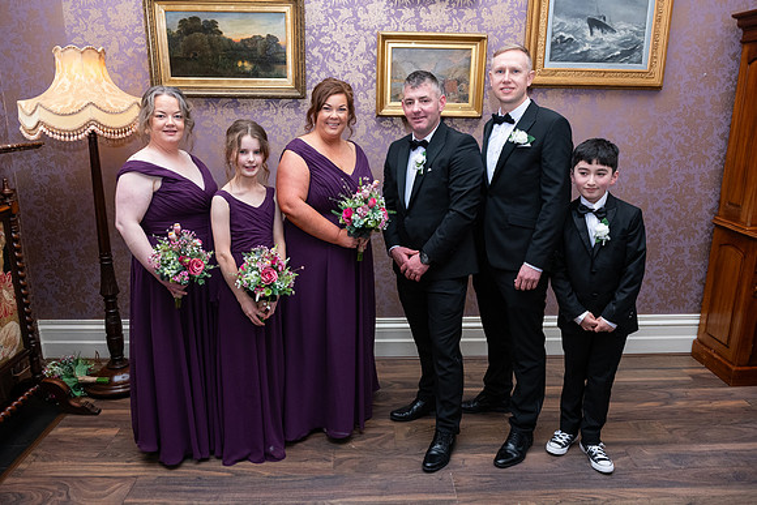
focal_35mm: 27
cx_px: 378
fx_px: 572
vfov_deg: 47.7
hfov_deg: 67.0
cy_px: 252
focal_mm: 27
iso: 1250
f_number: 5
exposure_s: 1/160
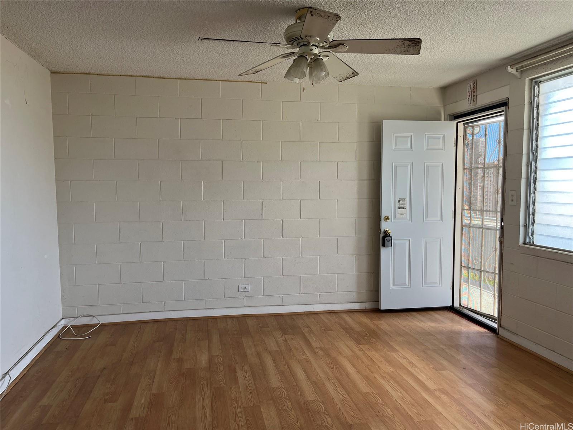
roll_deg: +1.0
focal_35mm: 26
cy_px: 215
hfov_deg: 67.3
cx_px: 286
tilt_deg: -3.6
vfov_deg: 53.1
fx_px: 430
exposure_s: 1/122
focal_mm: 5.1
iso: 40
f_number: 1.6
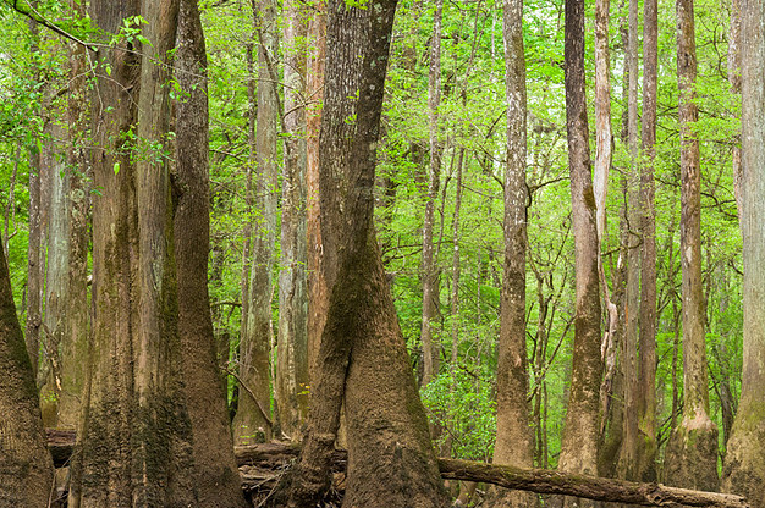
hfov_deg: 18.7
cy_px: 408
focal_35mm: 109
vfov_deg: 12.5
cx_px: 499
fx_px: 2314
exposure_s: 1/320
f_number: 9
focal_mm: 62
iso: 1600
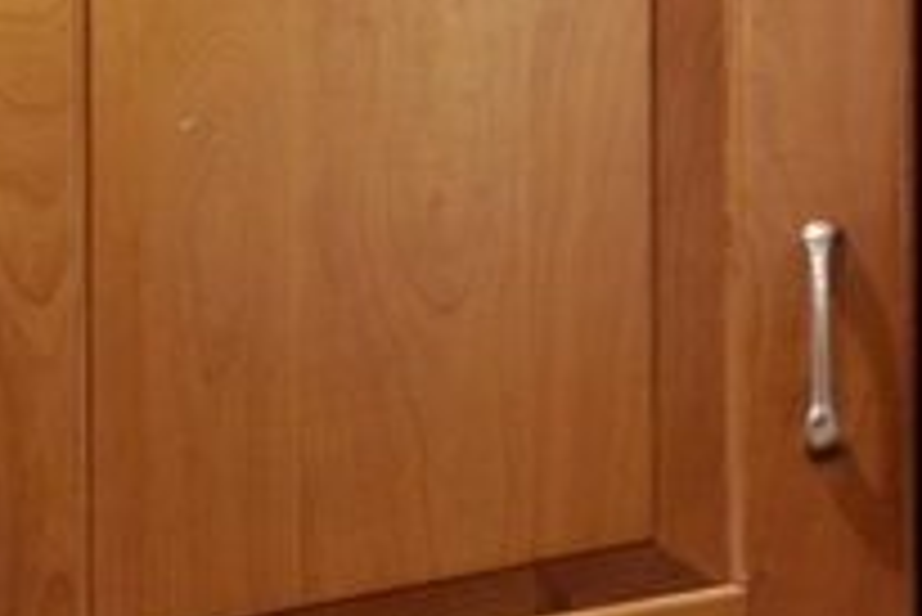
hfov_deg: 16.8
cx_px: -1084
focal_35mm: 75
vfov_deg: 14.8
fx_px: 1922
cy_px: 1243
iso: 320
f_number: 8
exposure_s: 1.6
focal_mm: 10
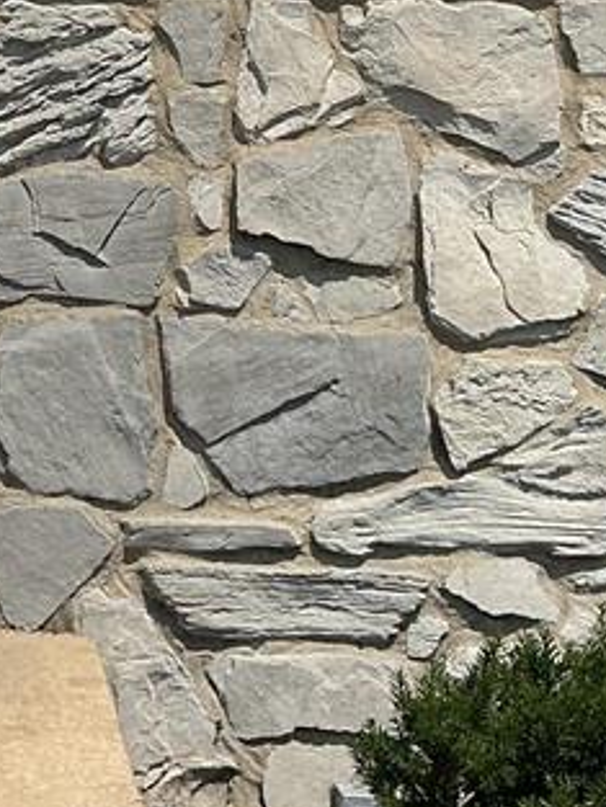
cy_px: -103
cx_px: -121
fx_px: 2076
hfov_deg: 16.0
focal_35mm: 89
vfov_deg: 20.8
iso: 25
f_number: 1.8
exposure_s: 1/2801
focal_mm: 3
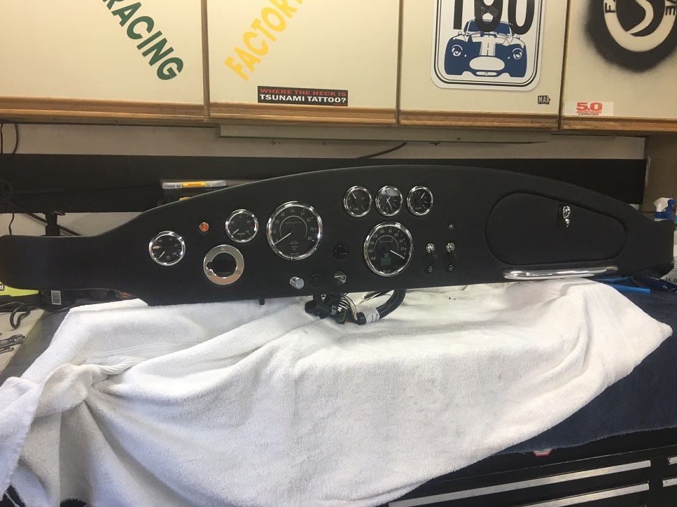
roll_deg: -0.9
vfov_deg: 46.8
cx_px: 342
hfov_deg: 60.0
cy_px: 261
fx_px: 587
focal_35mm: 30
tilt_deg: -9.7
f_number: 2.2
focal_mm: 4.15
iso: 32
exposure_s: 1/15
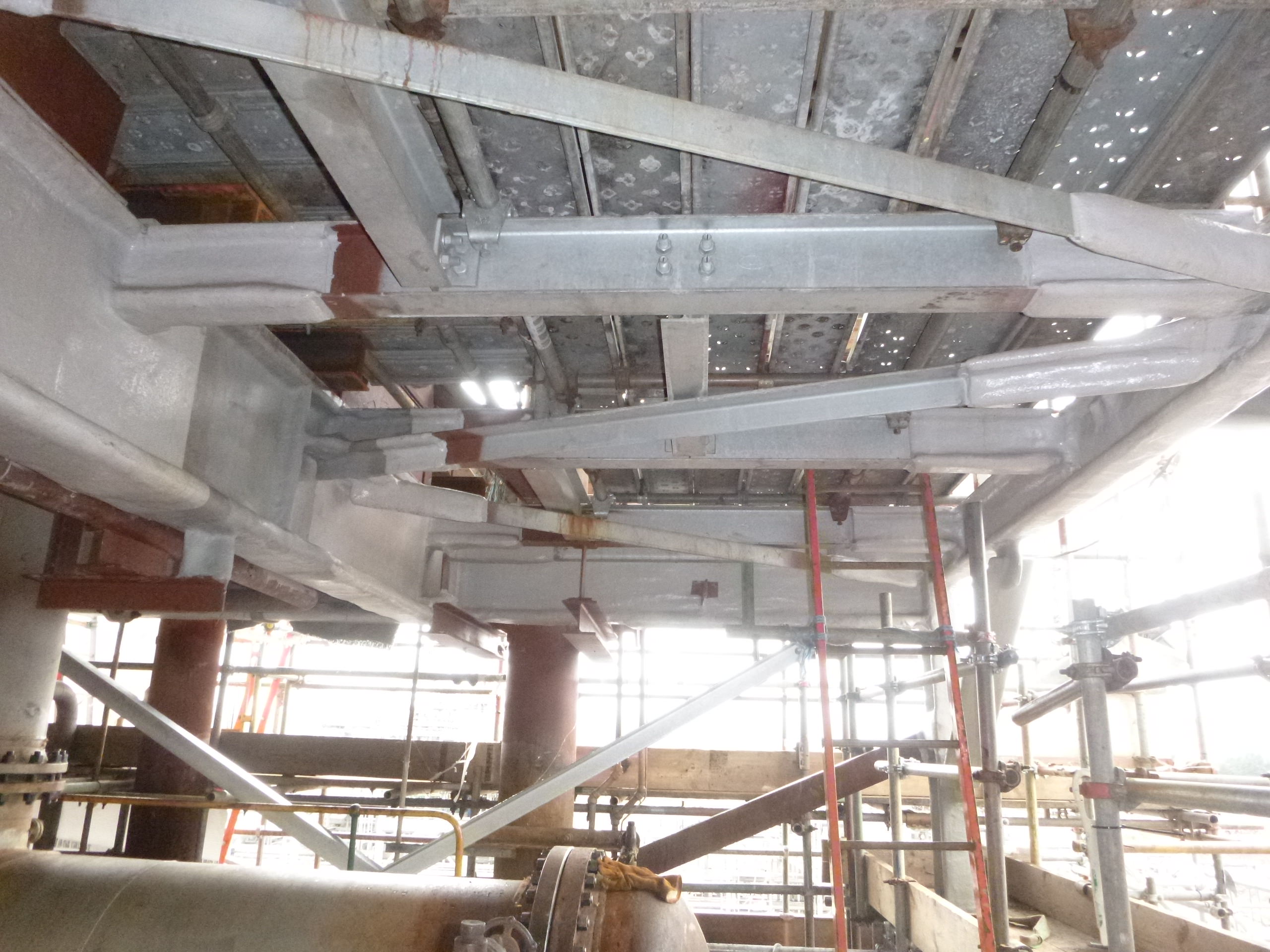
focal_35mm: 25
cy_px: 476
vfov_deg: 54.9
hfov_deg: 69.4
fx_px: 917
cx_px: 635
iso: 640
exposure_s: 1/60
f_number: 3.9
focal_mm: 4.5
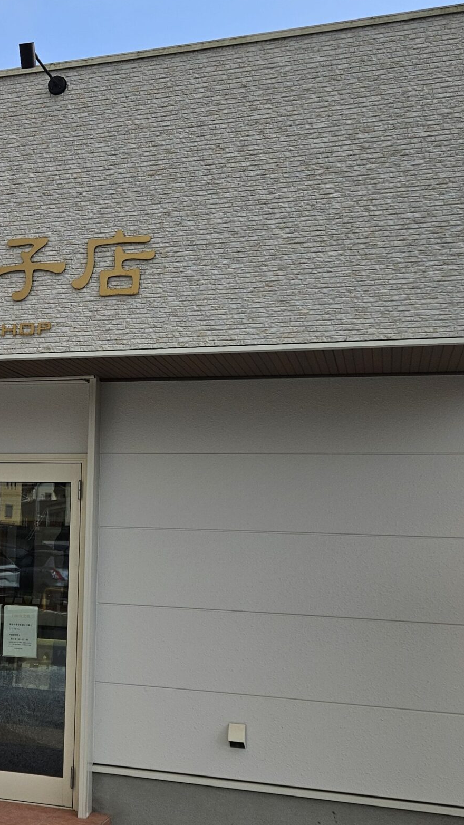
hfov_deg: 27.3
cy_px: 422
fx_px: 897
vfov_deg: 49.4
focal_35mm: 41
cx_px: -5
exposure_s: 1/1554
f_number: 1.8
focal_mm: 5.4
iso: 32
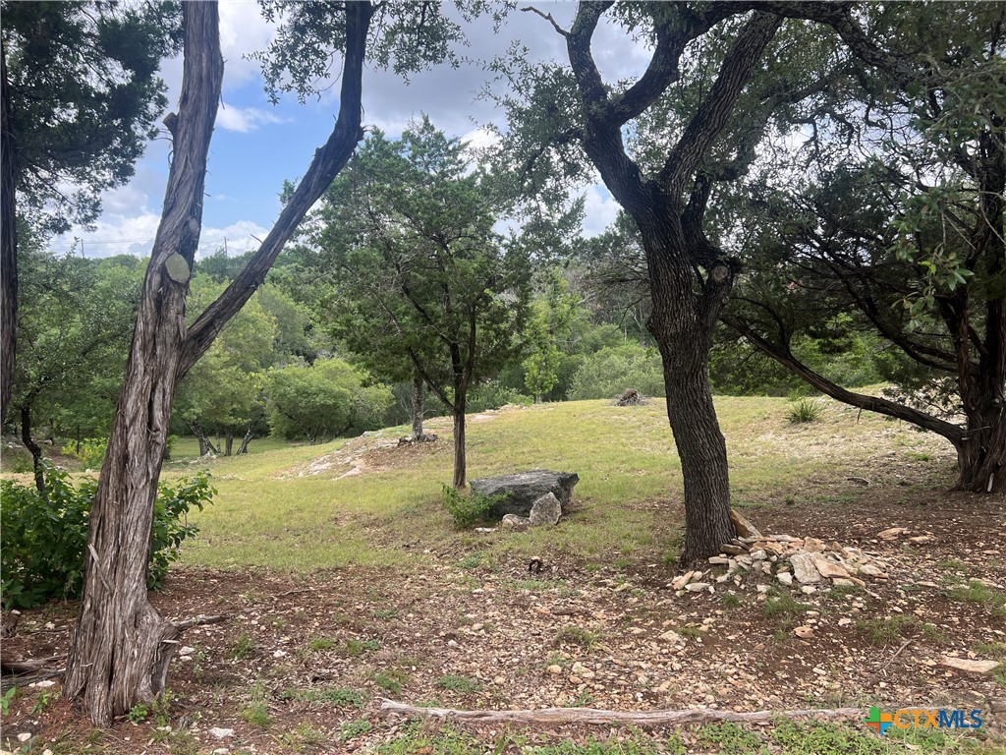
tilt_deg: -6.9
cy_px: 378
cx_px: 503
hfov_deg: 67.3
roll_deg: +0.9
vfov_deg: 53.1
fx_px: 756
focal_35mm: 26
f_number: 1.5
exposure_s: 1/949
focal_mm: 5.7
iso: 50
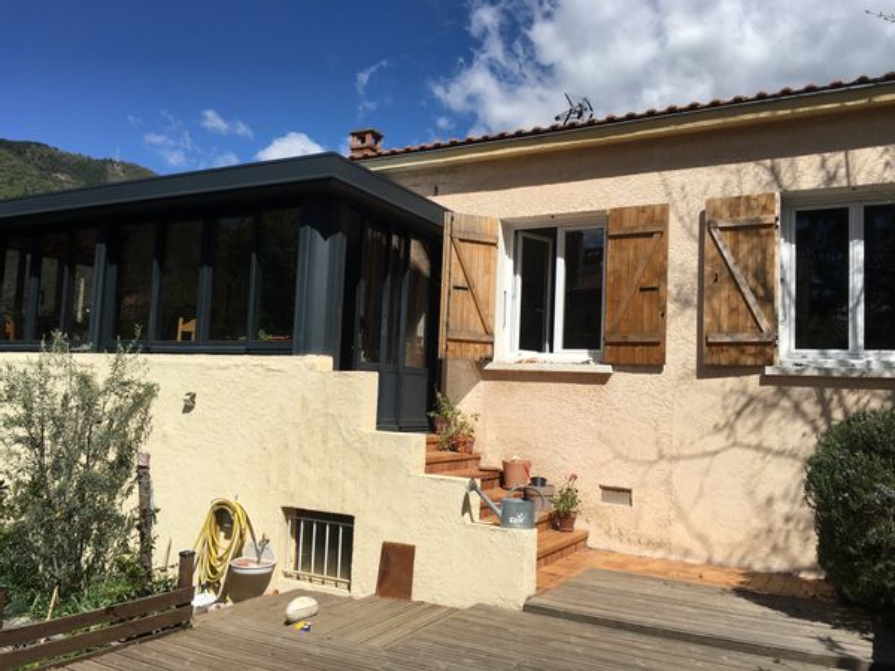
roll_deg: -2.2
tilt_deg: +6.0
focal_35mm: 29
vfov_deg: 48.2
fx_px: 750
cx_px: 448
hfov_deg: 61.7
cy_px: 336
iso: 25
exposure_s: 1/2564
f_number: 2.2
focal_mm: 4.15
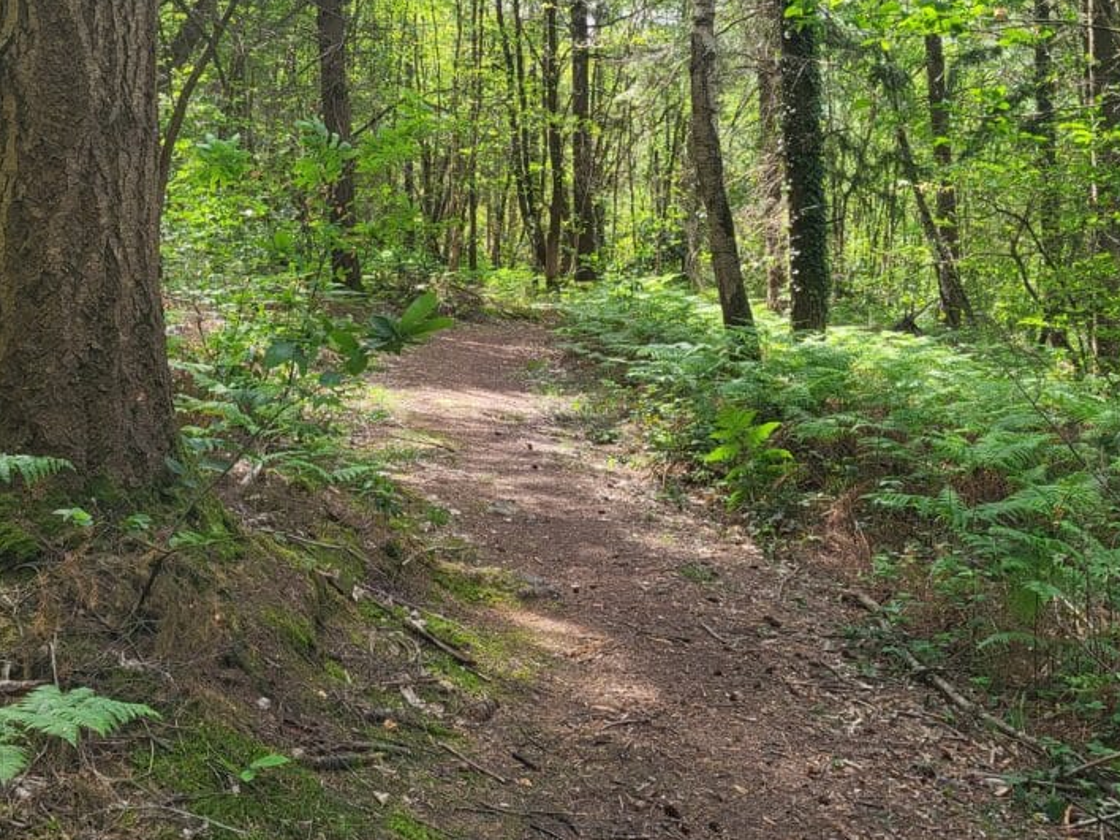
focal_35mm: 47
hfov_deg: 40.4
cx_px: 503
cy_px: 221
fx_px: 1521
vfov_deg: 30.4
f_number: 1.8
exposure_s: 1/183
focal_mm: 5.4
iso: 40
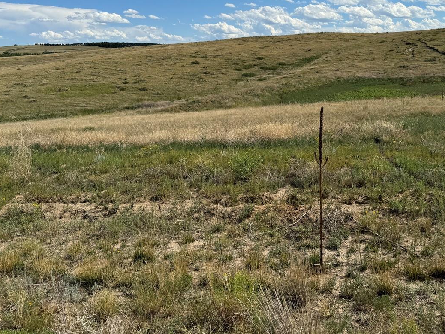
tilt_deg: -6.3
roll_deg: +1.0
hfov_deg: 49.4
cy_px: 91
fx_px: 476
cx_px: 290
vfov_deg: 37.8
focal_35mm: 37
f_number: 1.78
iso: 80
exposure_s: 1/7092
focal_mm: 6.76
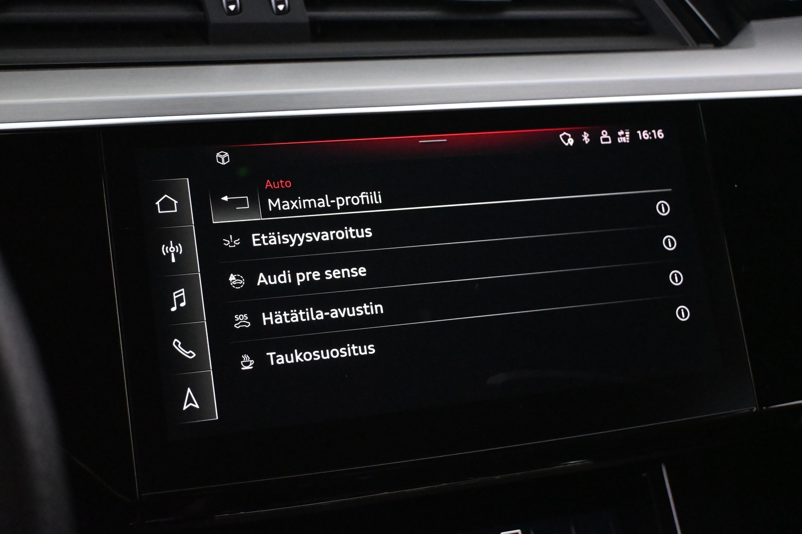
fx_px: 1203
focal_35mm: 54
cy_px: 267
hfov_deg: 36.9
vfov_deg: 25.1
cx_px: 401
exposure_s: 1/60
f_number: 5.3
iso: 10000
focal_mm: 36
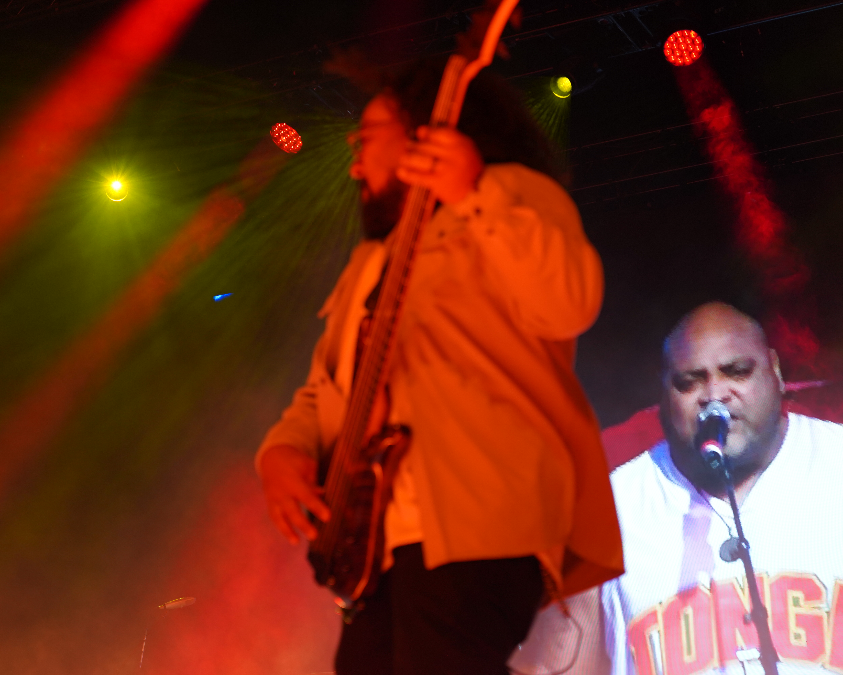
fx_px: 1946
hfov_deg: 24.4
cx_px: 417
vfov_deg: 19.7
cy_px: 337
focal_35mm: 78
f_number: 4
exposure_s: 1/160
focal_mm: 69
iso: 1250
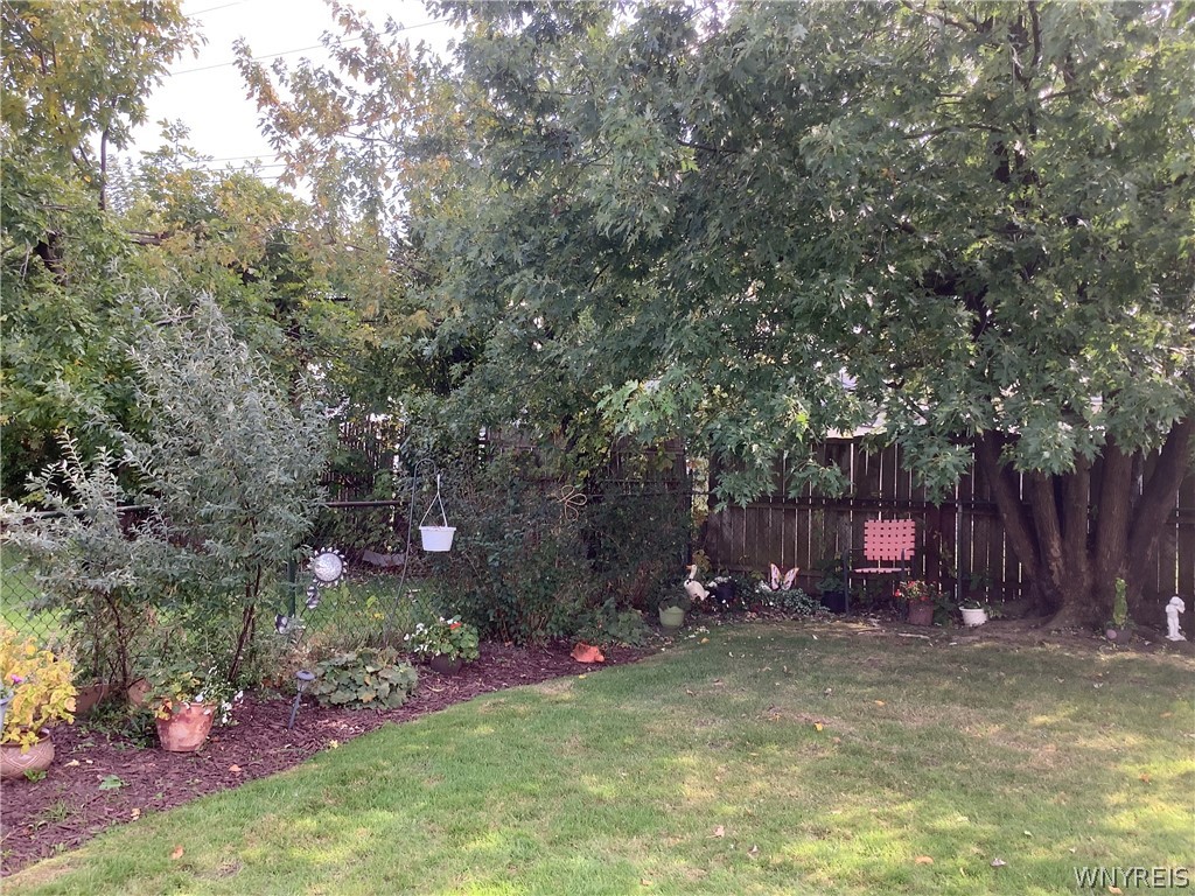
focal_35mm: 31
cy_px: 448
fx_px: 1070
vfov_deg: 45.4
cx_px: 598
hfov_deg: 58.4
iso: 32
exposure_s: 1/120
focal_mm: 3.3
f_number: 2.4
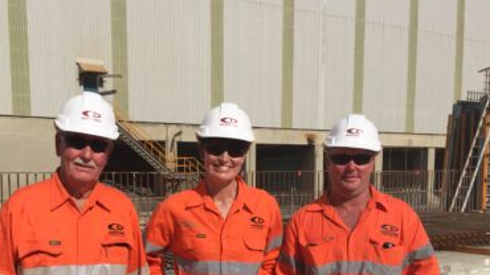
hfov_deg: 49.1
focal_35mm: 41
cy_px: 230
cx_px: 195
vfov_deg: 28.2
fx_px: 533
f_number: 2.2
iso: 32
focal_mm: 4.15
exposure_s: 1/4405
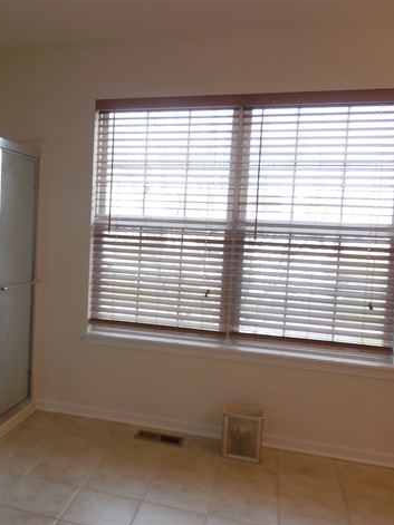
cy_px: 261
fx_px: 516
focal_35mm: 34
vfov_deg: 54.0
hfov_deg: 40.1
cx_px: 80
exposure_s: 1/60
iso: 125
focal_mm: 4.5
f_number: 3.3
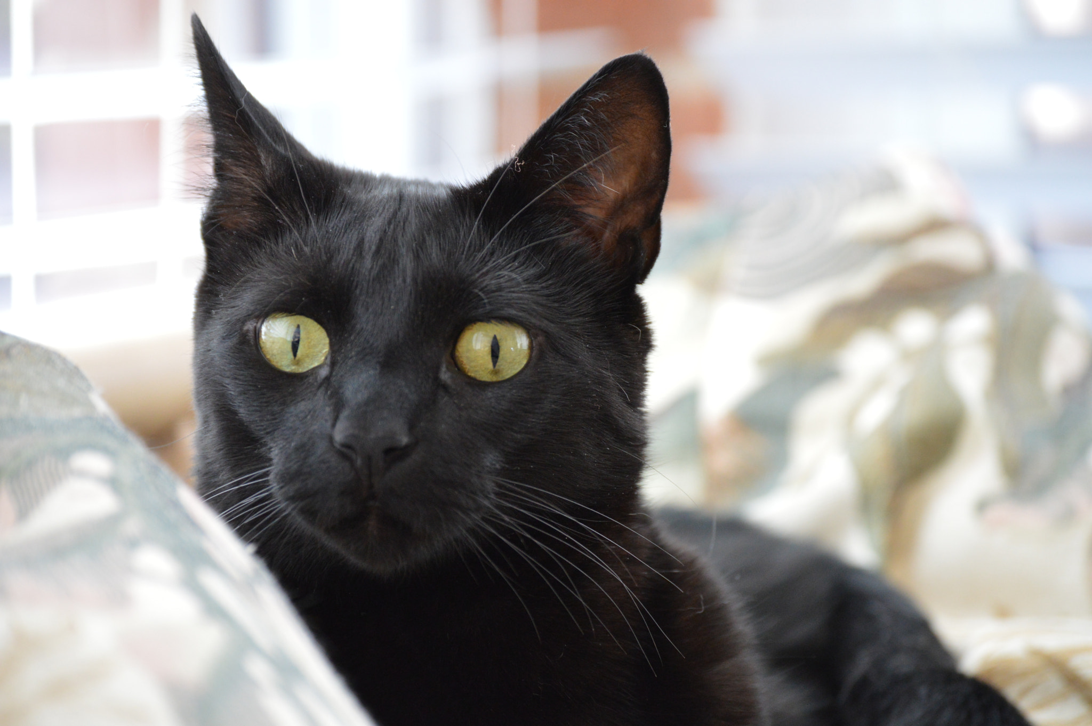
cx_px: 546
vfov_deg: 11.4
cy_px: 363
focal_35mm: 120
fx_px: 3637
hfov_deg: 17.1
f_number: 4.5
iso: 1600
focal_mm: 80
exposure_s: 1/125
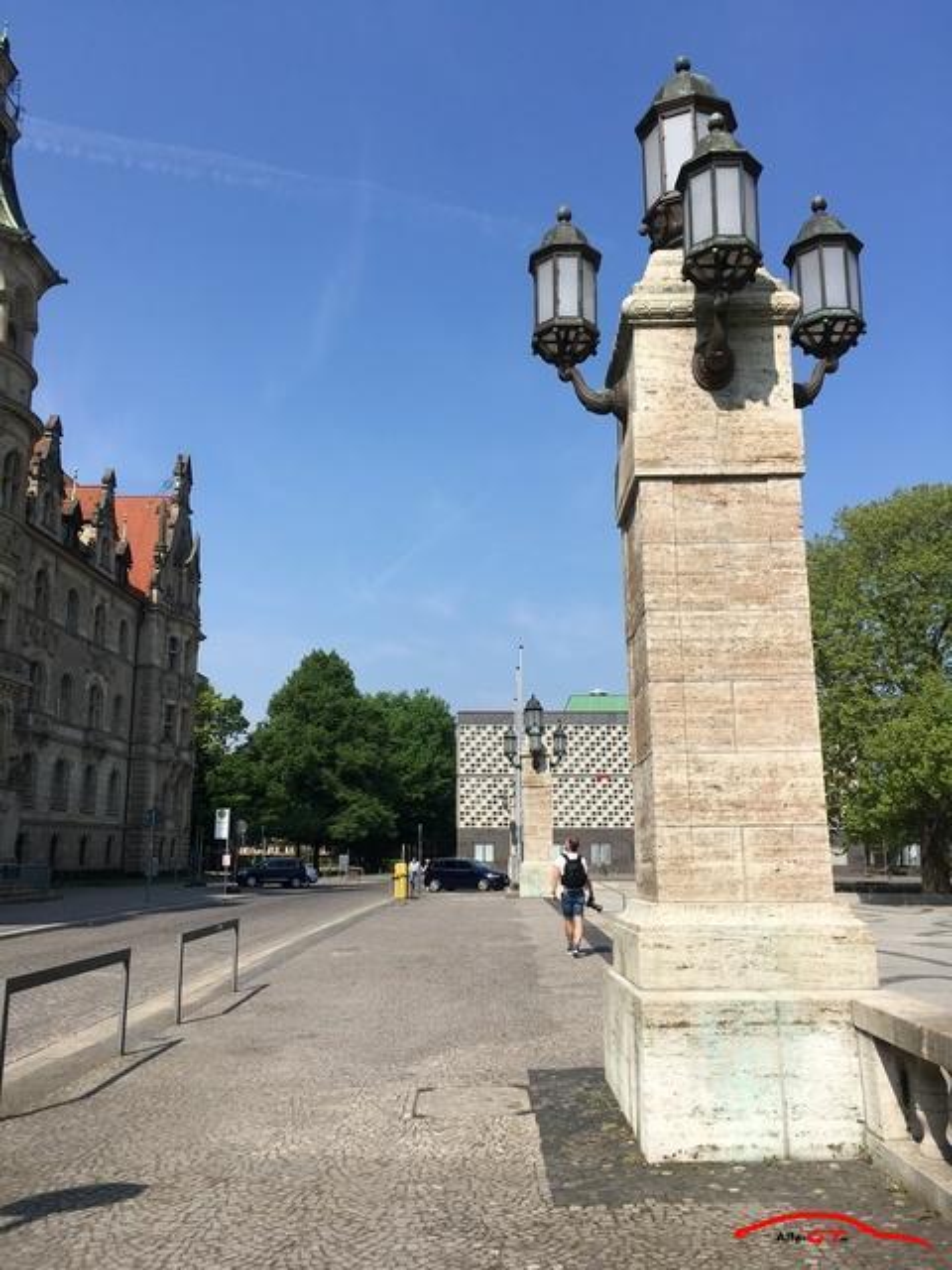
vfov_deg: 61.7
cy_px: 635
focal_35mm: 29
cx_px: 476
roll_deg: +0.9
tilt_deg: +10.4
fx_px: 1063
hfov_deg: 48.2
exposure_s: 1/1603
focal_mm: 4.15
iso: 25
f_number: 2.2
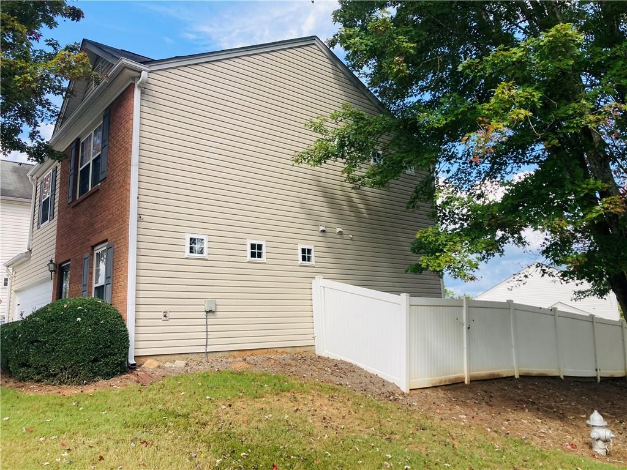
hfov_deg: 63.4
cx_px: 314
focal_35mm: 28
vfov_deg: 49.7
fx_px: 507
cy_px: 235
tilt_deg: +10.7
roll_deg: +2.8
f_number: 1.8
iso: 20
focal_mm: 3.99
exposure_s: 1/1043
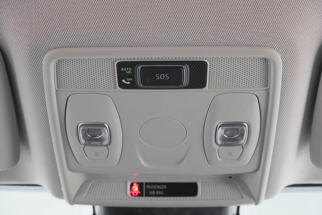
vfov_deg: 20.9
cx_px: 161
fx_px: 581
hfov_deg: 31.0
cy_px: 108
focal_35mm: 65
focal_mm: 43.2
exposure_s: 1/80
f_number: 9
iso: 2000
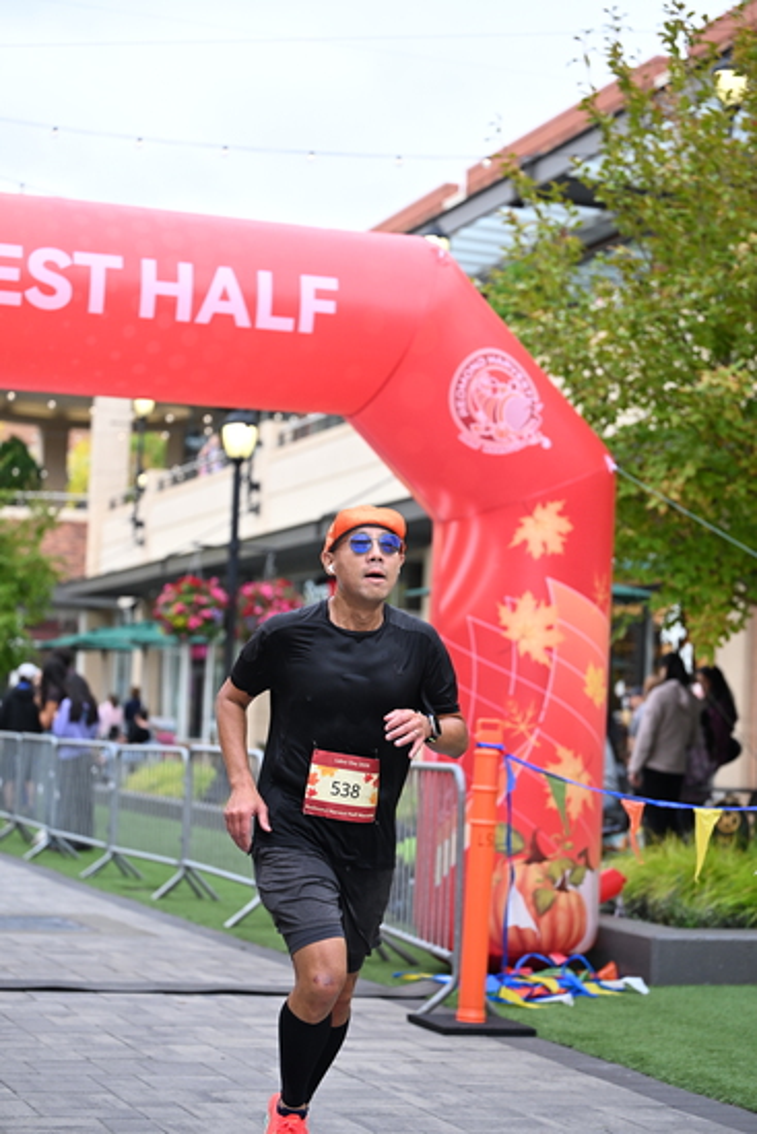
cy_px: 567
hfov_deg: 19.5
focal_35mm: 70
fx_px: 2206
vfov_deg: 28.8
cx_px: 378
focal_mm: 70
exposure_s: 1/1600
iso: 1000
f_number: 2.8
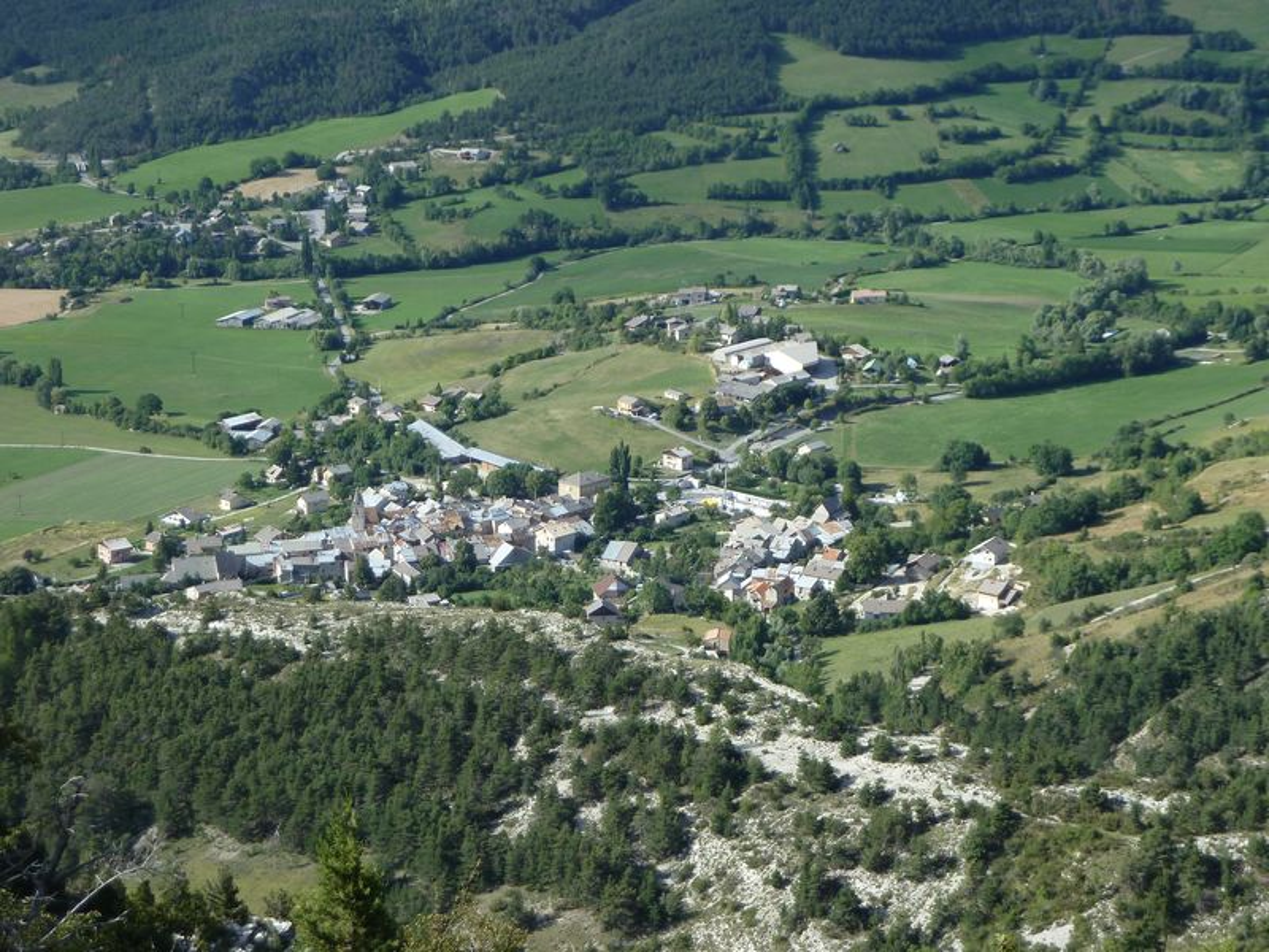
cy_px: 476
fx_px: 3299
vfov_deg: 16.4
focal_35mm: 90
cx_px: 634
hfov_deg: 21.8
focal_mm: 14.7
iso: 80
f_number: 4.3
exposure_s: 1/250
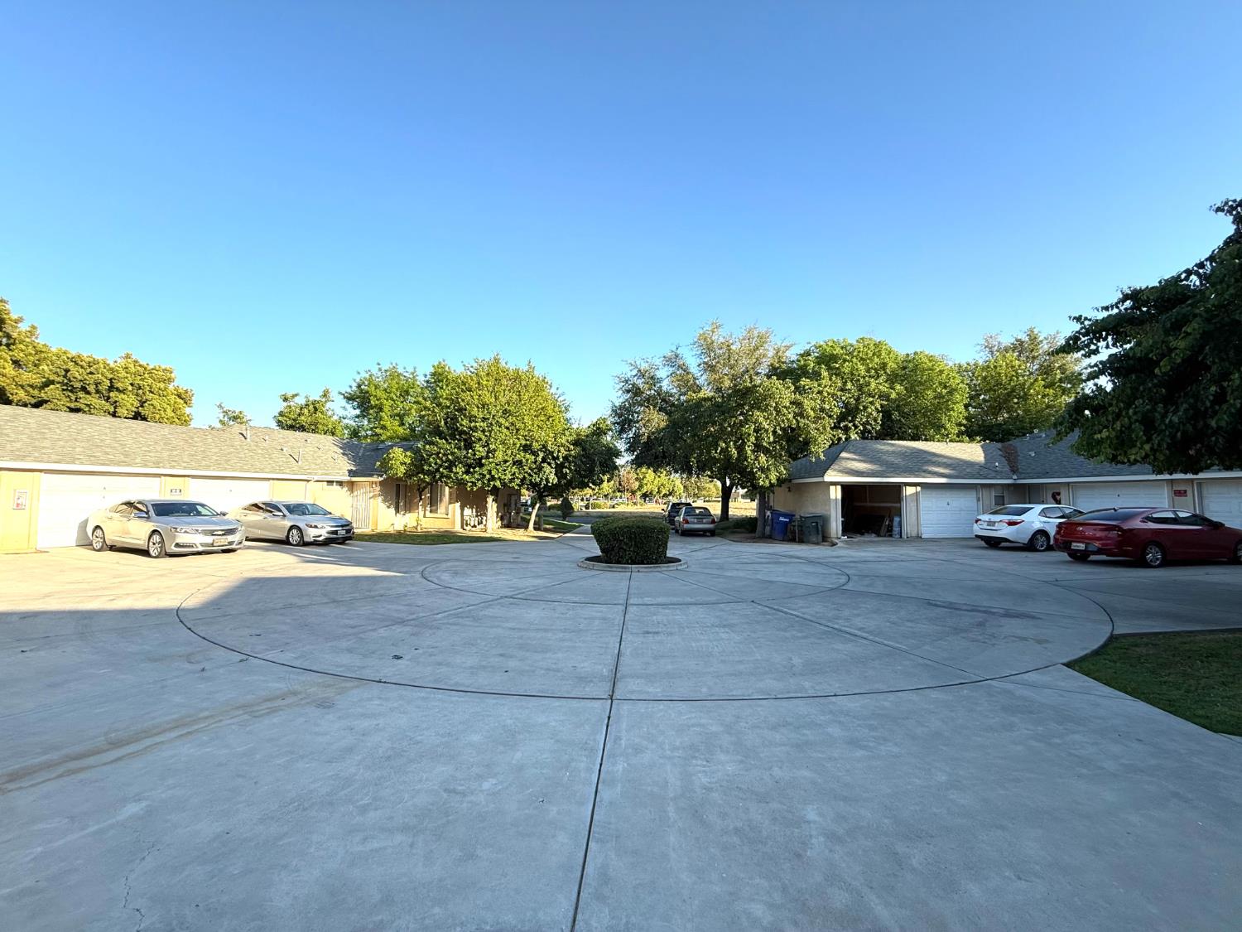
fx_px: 502
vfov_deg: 85.7
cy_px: 466
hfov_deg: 102.1
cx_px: 621
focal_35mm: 14
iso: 50
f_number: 2.2
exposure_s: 1/664
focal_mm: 2.22
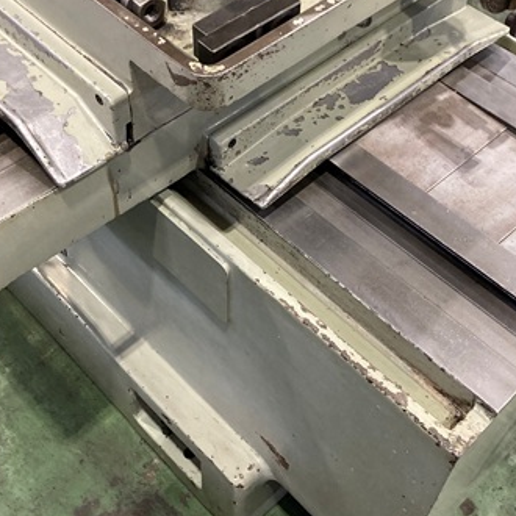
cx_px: 255
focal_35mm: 48
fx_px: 810
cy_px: 230
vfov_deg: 35.3
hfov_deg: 35.4
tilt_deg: -49.8
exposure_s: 1/60
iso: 200
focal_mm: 3.99
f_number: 1.8
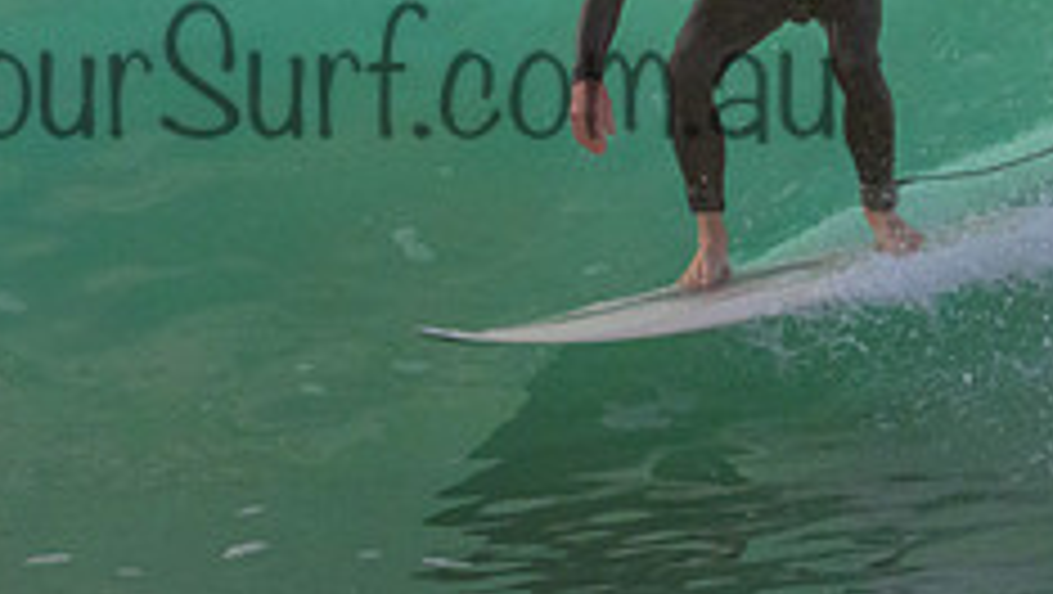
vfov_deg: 0.4
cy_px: -230
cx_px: 481
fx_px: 75663
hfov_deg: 0.8
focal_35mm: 2708
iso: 3200
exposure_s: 1/1600
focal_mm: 800
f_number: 11
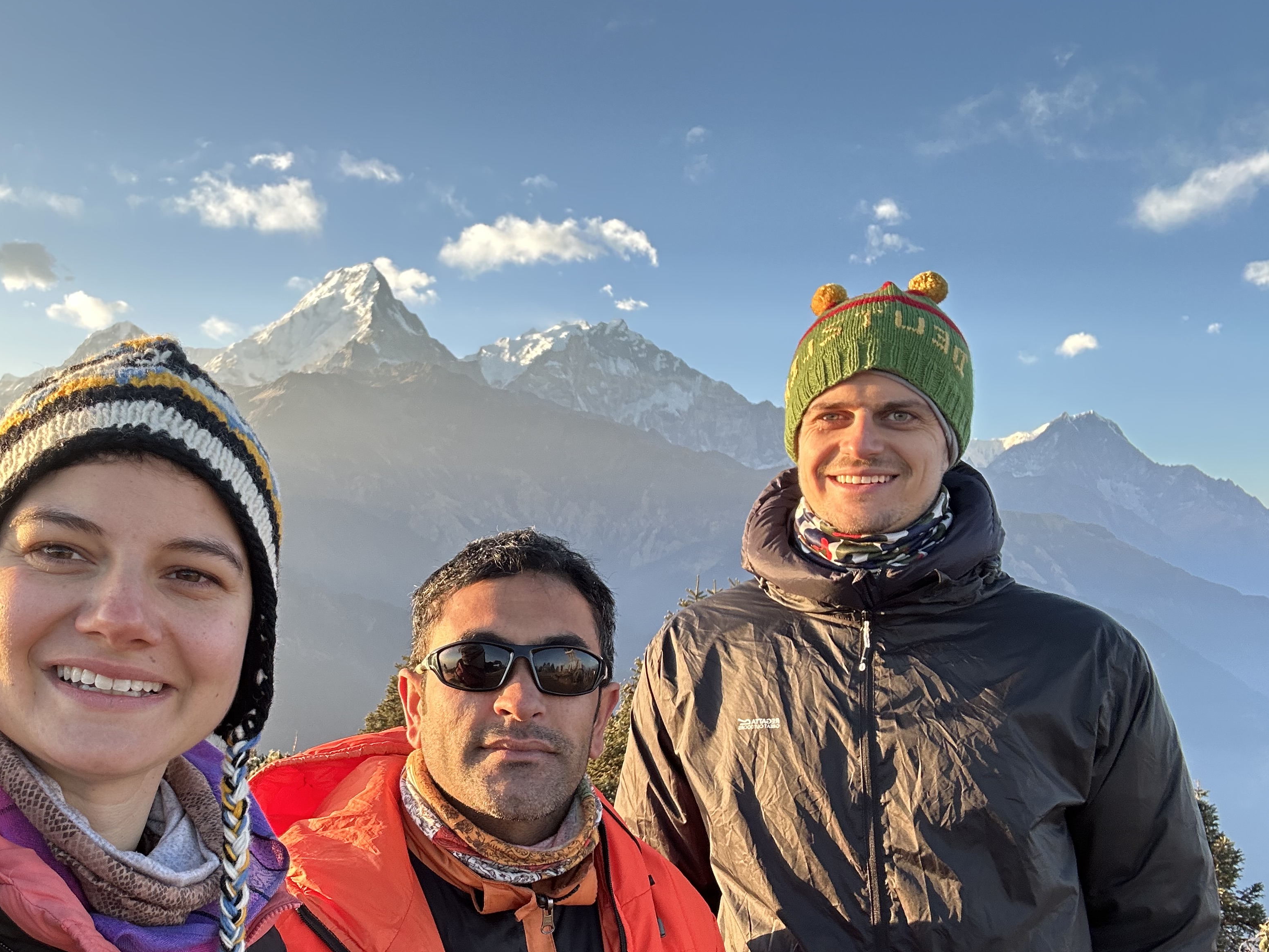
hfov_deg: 59.3
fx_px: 1100
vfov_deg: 46.5
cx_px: 485
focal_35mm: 30
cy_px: 584
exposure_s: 1/121
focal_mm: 2.69
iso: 25
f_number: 1.9
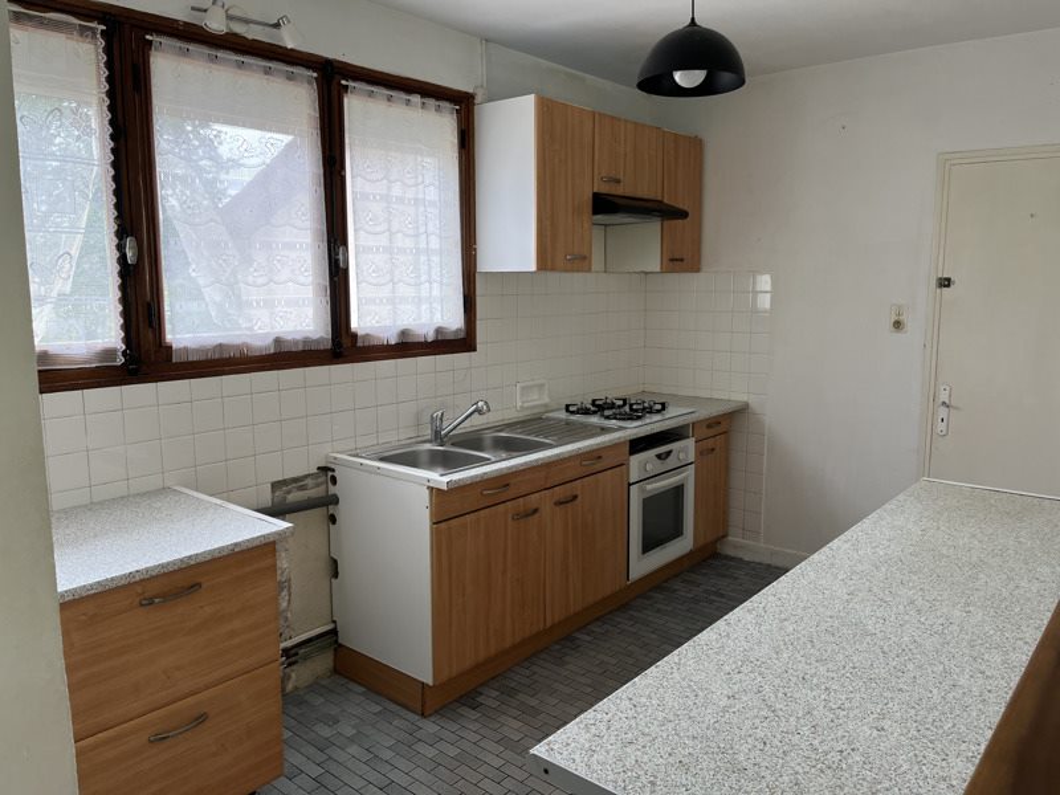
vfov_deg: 53.1
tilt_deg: -8.4
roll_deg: -0.2
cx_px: 530
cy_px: 398
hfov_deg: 67.3
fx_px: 796
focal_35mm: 26
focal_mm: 5.1
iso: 64
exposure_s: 1/154
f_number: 1.6
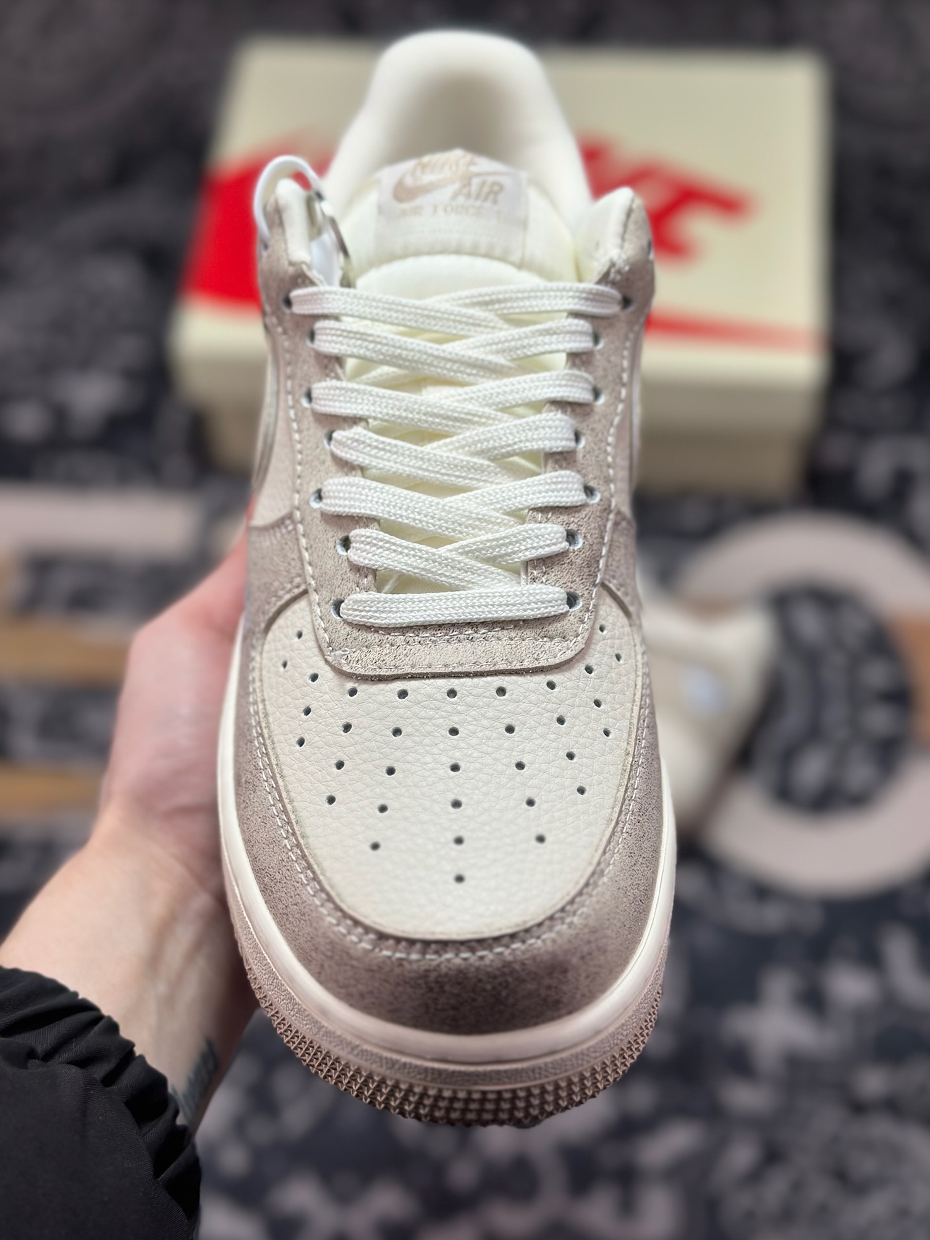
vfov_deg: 38.9
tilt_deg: -59.5
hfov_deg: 29.7
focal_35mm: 49
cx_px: 470
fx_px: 1755
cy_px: 618
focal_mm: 6.86
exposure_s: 1/1721
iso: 80
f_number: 1.78
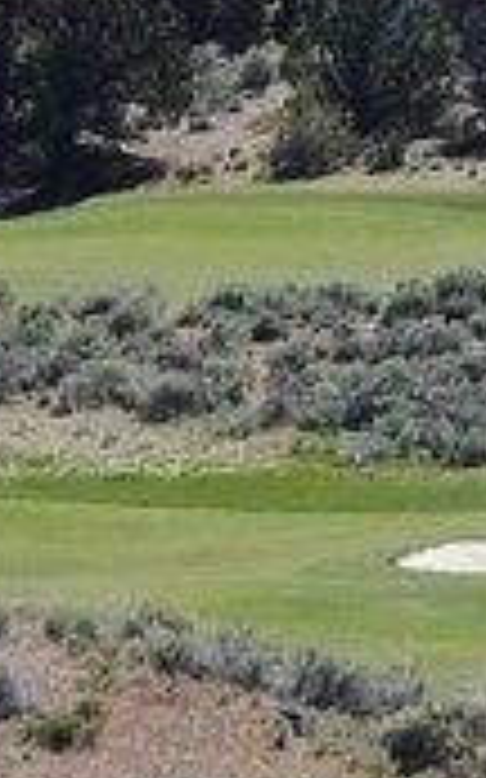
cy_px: 301
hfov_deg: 2.1
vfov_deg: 3.4
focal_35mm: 627
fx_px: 13299
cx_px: 1228
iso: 100
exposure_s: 1/800
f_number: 4.1
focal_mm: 17.8
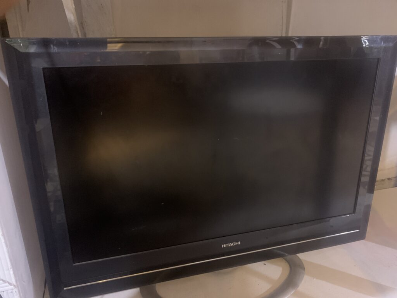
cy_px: 149
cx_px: 198
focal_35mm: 26
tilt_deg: -22.2
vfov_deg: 53.1
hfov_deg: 67.3
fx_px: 298
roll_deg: +1.4
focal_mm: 4.25
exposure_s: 1/14
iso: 1250
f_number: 1.8
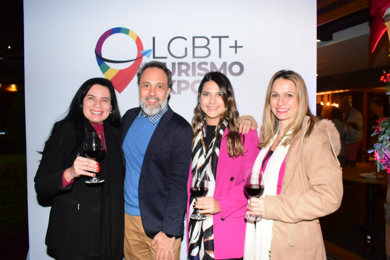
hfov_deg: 67.4
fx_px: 292
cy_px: 130
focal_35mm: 27
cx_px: 195
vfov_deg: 47.9
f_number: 5.6
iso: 3200
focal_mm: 18
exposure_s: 1/125
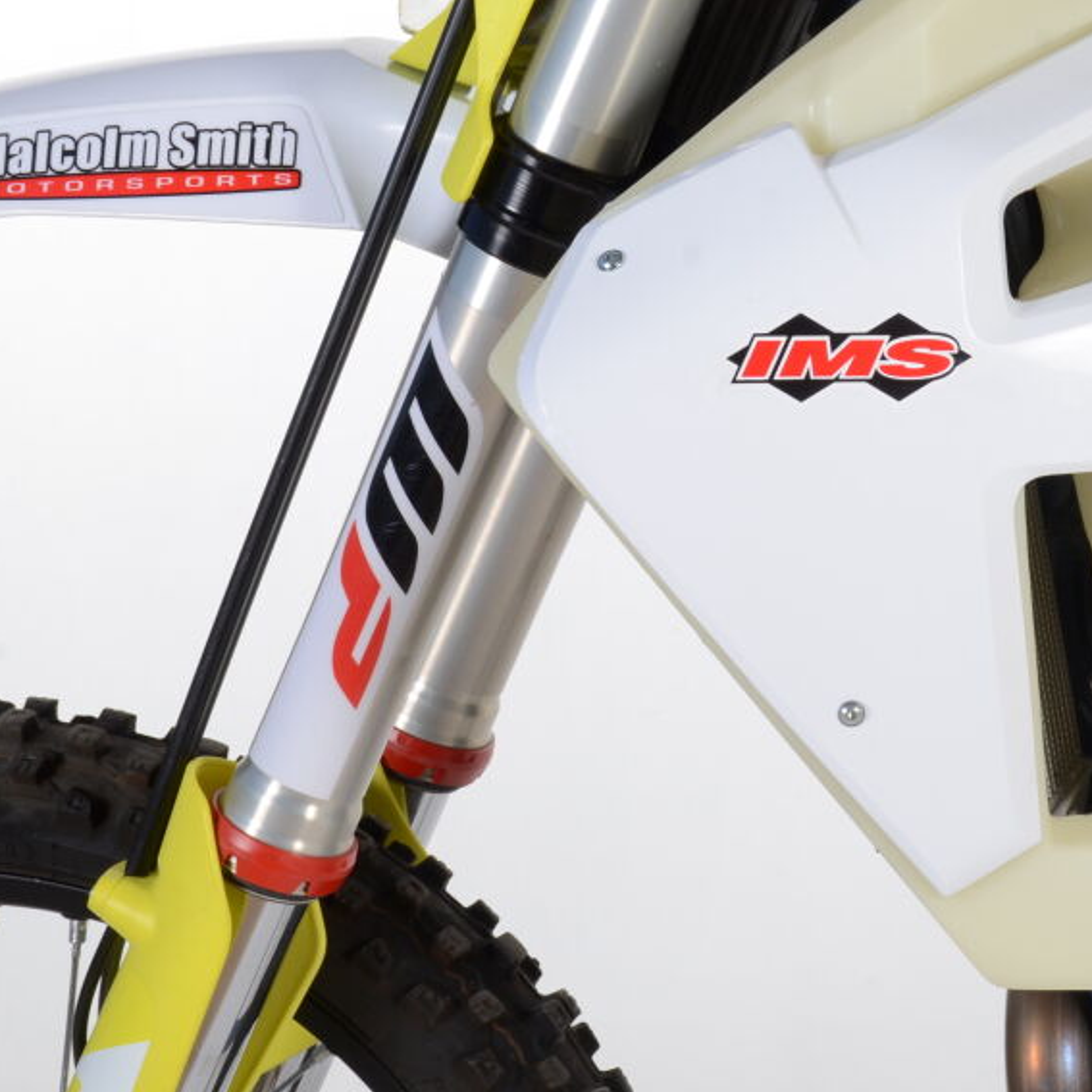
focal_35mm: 167
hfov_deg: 10.4
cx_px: 1146
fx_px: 5960
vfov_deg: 10.5
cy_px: 378
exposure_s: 1/200
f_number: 14
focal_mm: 62
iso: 200
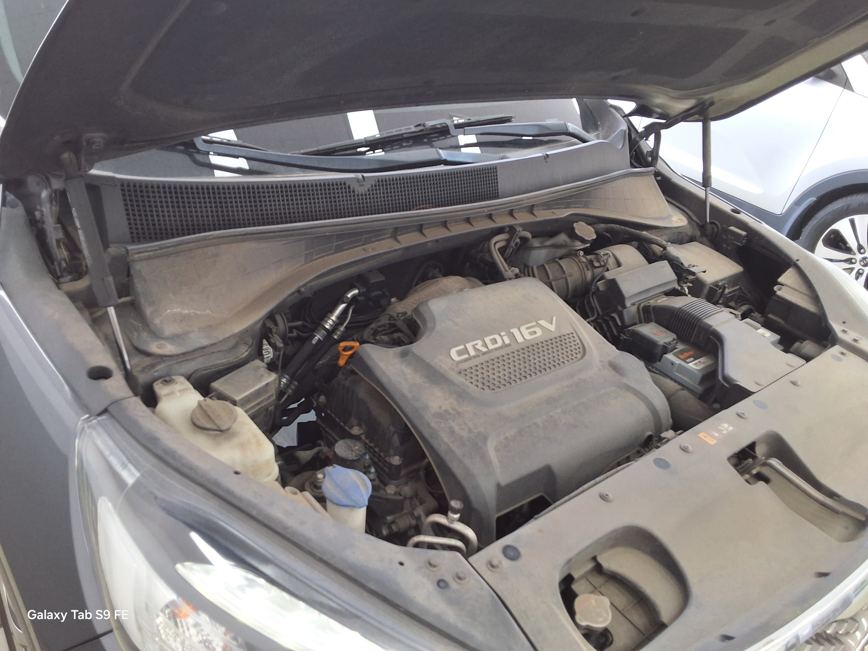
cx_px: 434
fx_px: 702
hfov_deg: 63.4
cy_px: 326
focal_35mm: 28
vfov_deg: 49.7
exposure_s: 1/60
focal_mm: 2.91
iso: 50
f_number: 1.9
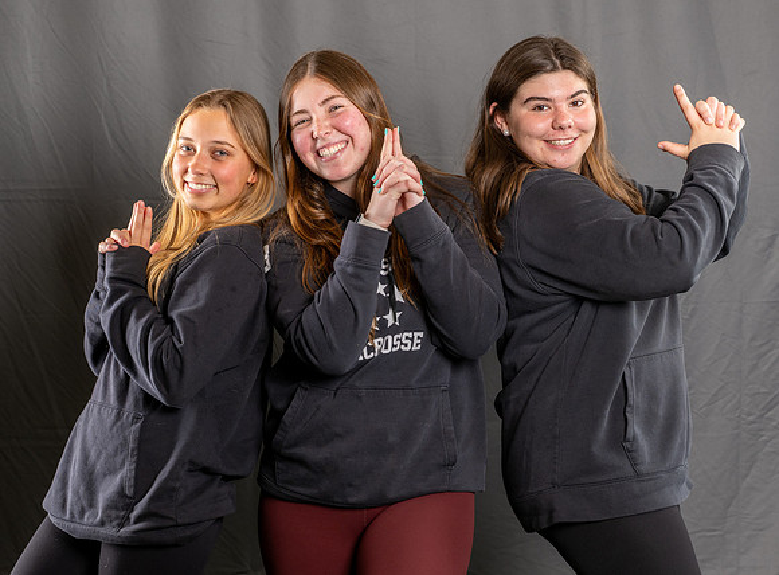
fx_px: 2387
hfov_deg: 18.5
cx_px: 385
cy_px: 312
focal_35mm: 107
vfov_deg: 13.7
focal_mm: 72
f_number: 4
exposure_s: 1/200
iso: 250
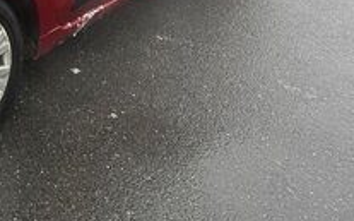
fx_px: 578
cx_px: -22
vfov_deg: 19.9
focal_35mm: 60
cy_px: -63
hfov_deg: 30.8
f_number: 1.78
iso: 80
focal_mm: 6.76
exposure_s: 1/329
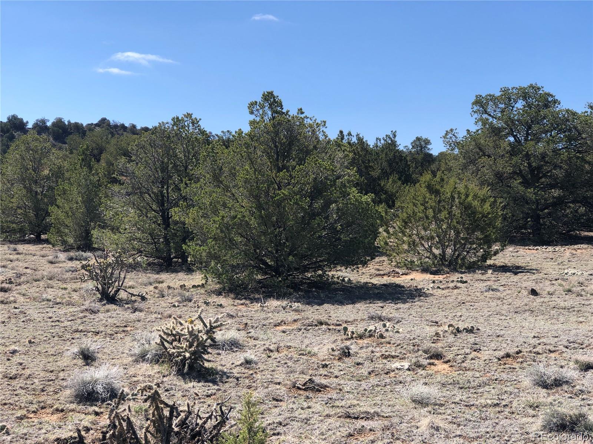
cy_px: 222
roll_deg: -1.5
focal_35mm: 57
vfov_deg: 25.7
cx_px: 296
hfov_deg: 33.8
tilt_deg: +4.6
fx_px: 976
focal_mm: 6.6
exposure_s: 1/649
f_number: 2.8
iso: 20
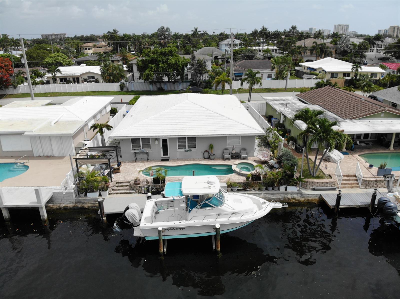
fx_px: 277
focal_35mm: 24
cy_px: 150
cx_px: 200
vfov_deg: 56.8
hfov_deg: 71.6
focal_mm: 4.5
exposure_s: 1/1357
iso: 100
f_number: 2.8
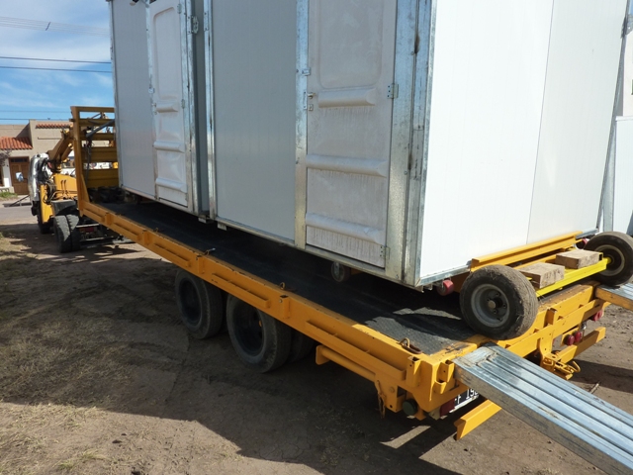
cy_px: 238
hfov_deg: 69.4
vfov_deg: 54.9
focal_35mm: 25
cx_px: 316
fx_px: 457
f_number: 5
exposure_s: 1/500
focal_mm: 4.1
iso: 125
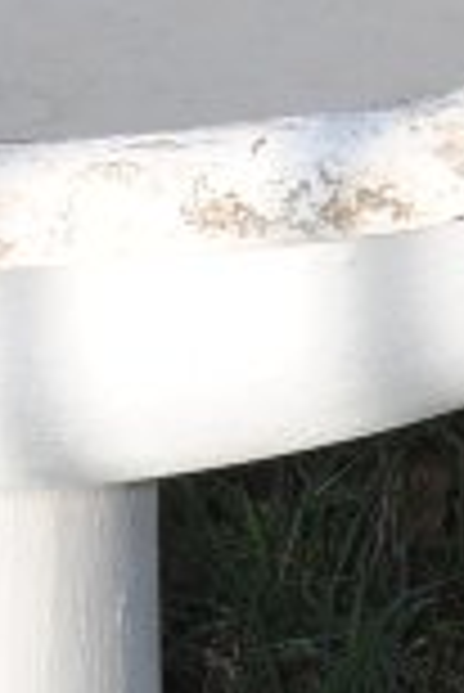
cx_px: -250
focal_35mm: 303
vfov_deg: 6.7
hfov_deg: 4.5
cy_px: 1102
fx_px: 5844
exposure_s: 1/200
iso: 100
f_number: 6.3
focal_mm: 26
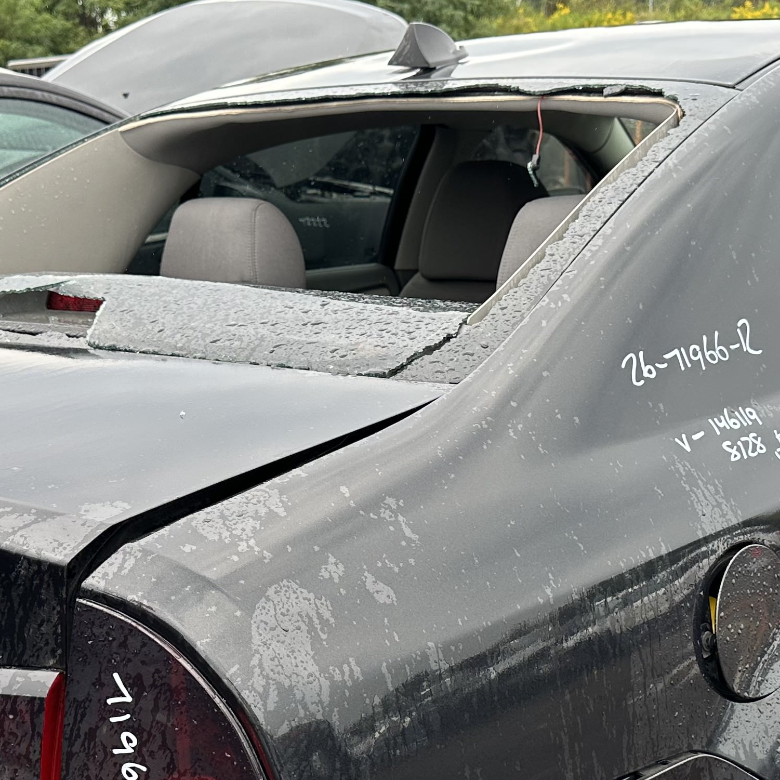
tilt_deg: -20.1
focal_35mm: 57
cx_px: 384
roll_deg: +0.4
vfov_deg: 29.2
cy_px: 646
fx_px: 1453
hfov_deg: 30.0
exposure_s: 1/460
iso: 80
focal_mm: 6.86
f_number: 1.78
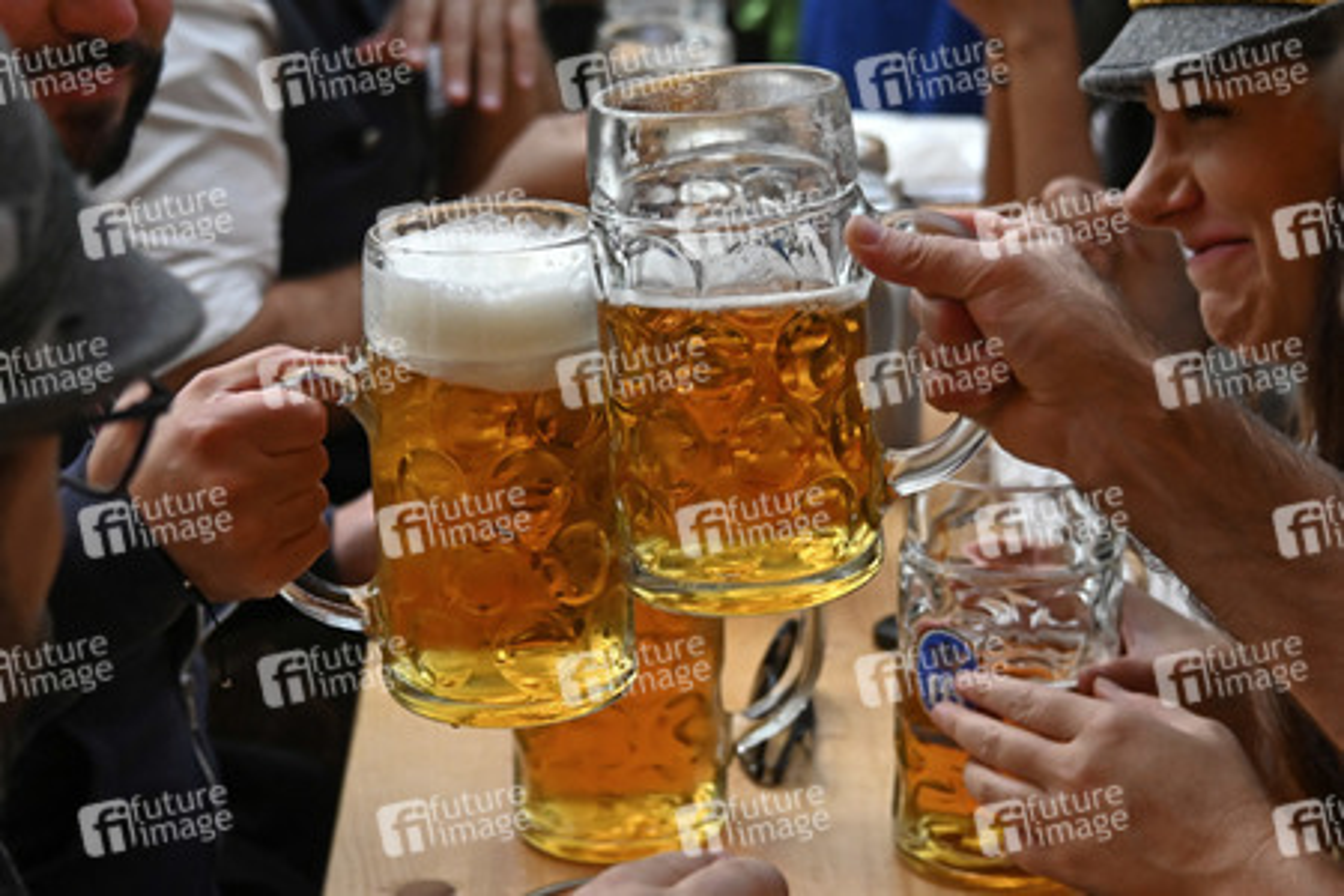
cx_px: 672
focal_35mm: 87
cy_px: 448
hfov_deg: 23.4
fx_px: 3248
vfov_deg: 15.7
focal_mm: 58
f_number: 5
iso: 5000
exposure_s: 1/400
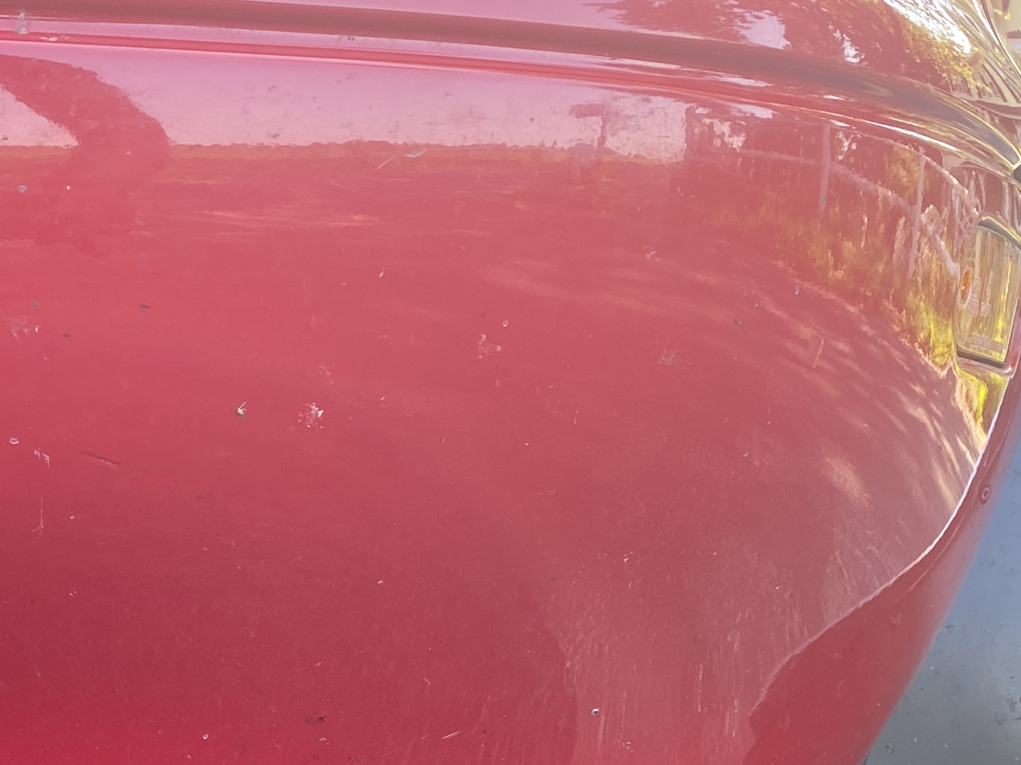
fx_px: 1947
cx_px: 133
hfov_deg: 28.4
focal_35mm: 66
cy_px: 748
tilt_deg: -8.6
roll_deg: -2.8
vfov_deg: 21.5
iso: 50
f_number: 1.8
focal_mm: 4.25
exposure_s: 1/122
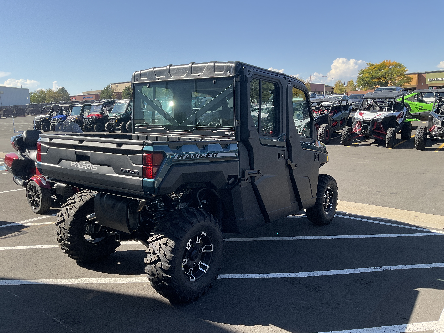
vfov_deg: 48.2
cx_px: 222
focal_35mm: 29
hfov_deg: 61.7
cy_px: 166
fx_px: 372
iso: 16
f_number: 1.8
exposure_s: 1/929
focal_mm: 3
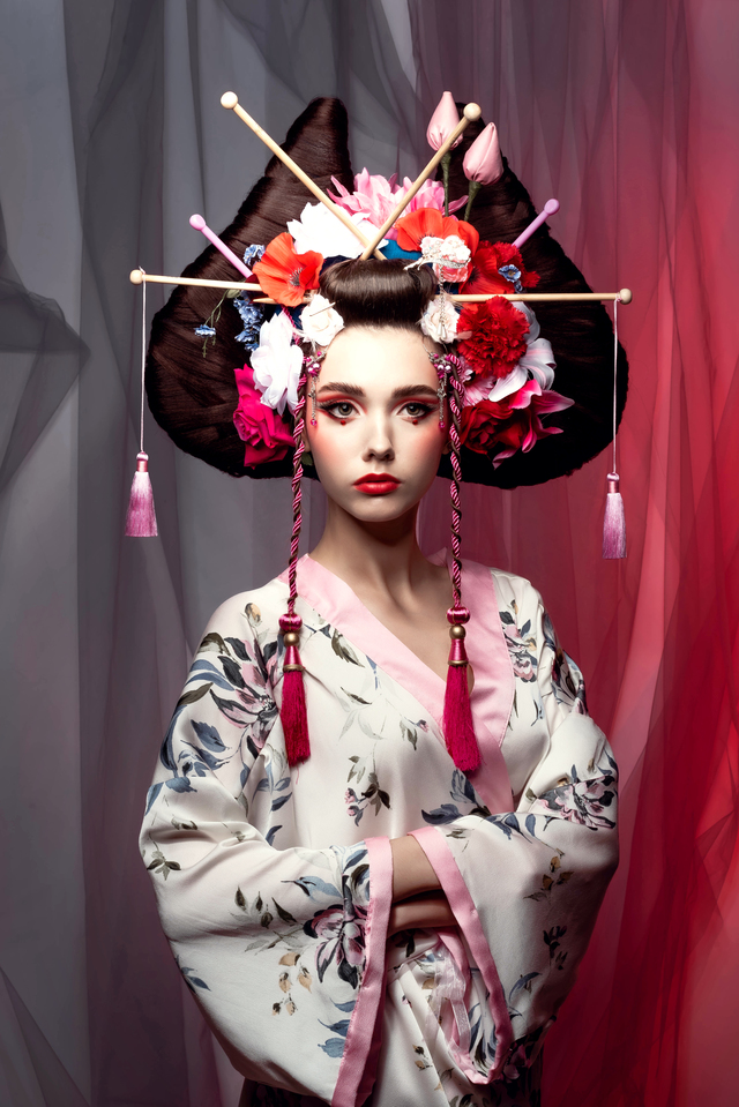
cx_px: 370
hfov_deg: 27.0
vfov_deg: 39.6
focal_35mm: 50
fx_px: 1538
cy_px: 554
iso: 100
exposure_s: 1/160
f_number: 14
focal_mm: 50
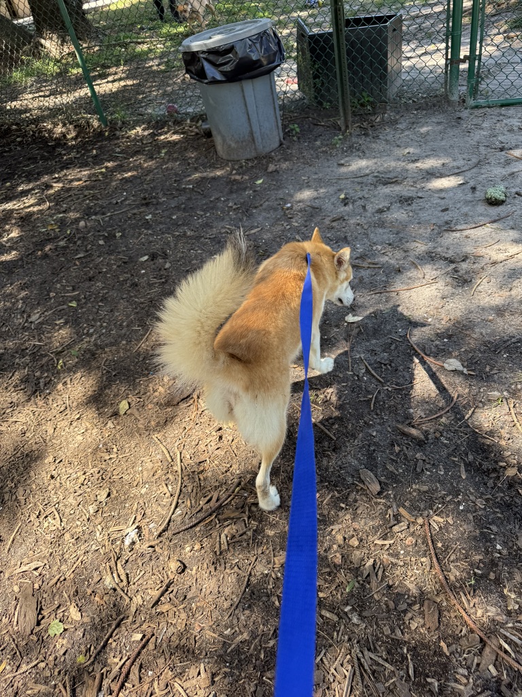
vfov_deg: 71.6
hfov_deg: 56.8
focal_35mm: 24
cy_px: 348
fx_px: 483
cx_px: 261
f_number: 1.78
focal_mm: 6.76
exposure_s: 1/339
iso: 80
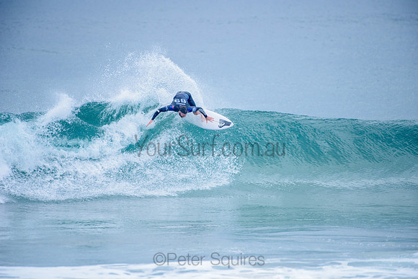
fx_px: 5807
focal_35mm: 500
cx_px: 209
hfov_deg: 4.1
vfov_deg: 2.8
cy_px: 140
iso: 450
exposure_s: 1/2000
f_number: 5.6
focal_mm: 500
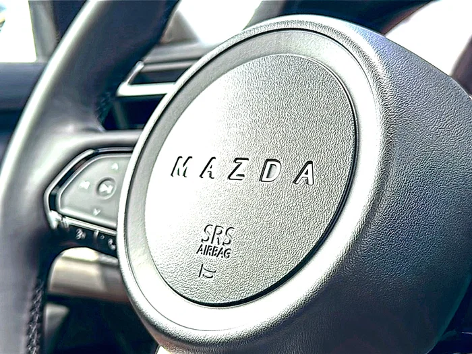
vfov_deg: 32.2
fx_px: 614
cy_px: 177
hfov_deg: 42.1
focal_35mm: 45
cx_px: 236
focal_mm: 6.86
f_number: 1.78
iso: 80
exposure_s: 1/343
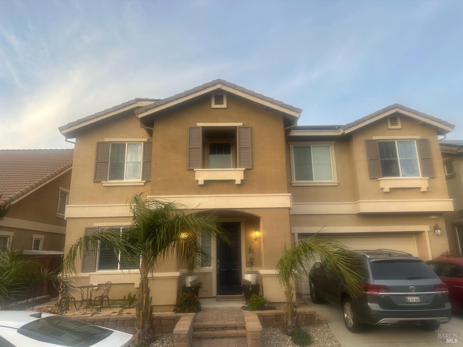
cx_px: 232
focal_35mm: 24
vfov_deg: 56.8
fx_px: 321
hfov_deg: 71.6
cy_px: 174
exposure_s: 1/252
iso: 80
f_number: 1.78
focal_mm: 6.86
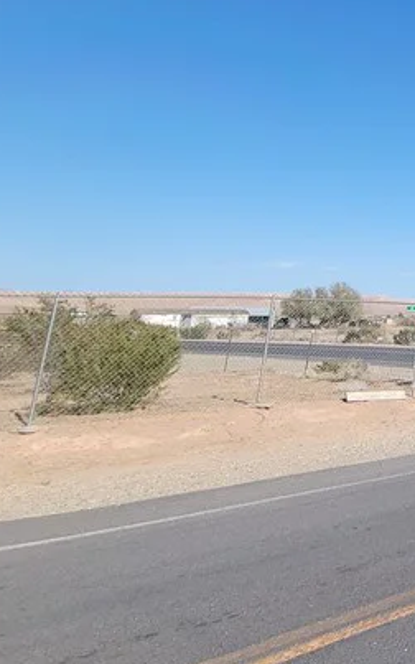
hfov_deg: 23.2
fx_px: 633
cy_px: 143
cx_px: 713
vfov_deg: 52.2
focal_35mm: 35
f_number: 2.2
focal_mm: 2.2
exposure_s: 1/1406
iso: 50
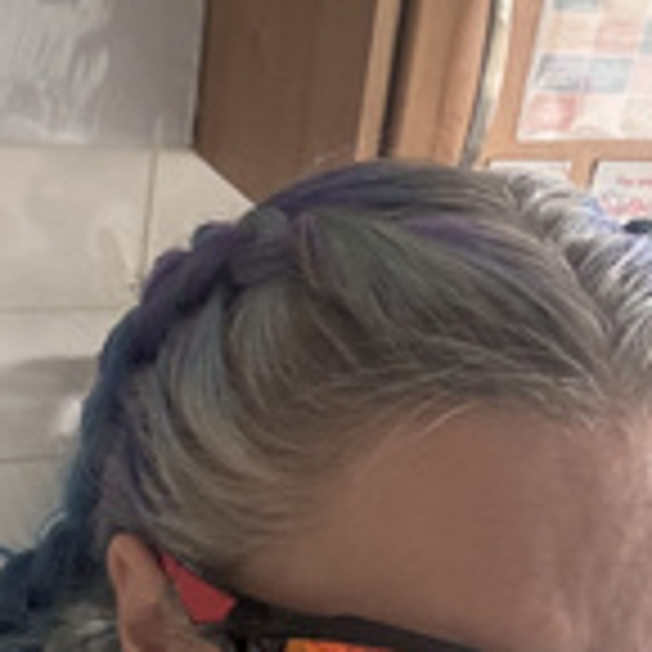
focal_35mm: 70
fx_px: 1492
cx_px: 355
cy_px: 540
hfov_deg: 24.6
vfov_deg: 24.2
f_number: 1.9
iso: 250
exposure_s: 1/60
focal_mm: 2.69
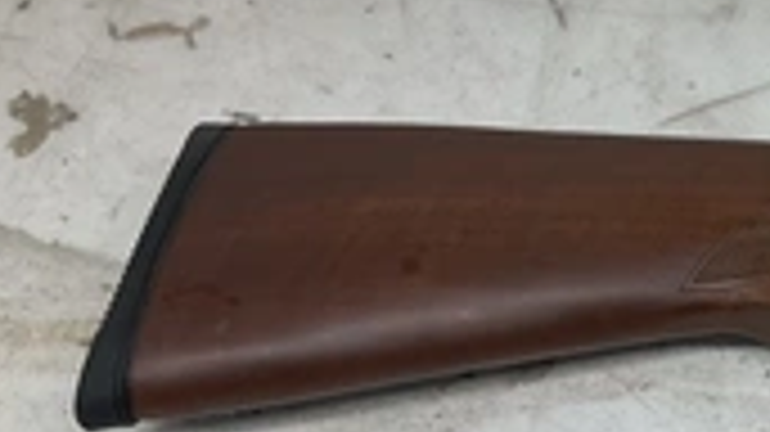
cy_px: 279
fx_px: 1510
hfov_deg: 26.4
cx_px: 847
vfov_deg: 16.3
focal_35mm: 74
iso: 32
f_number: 1.8
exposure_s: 1/120
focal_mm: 3
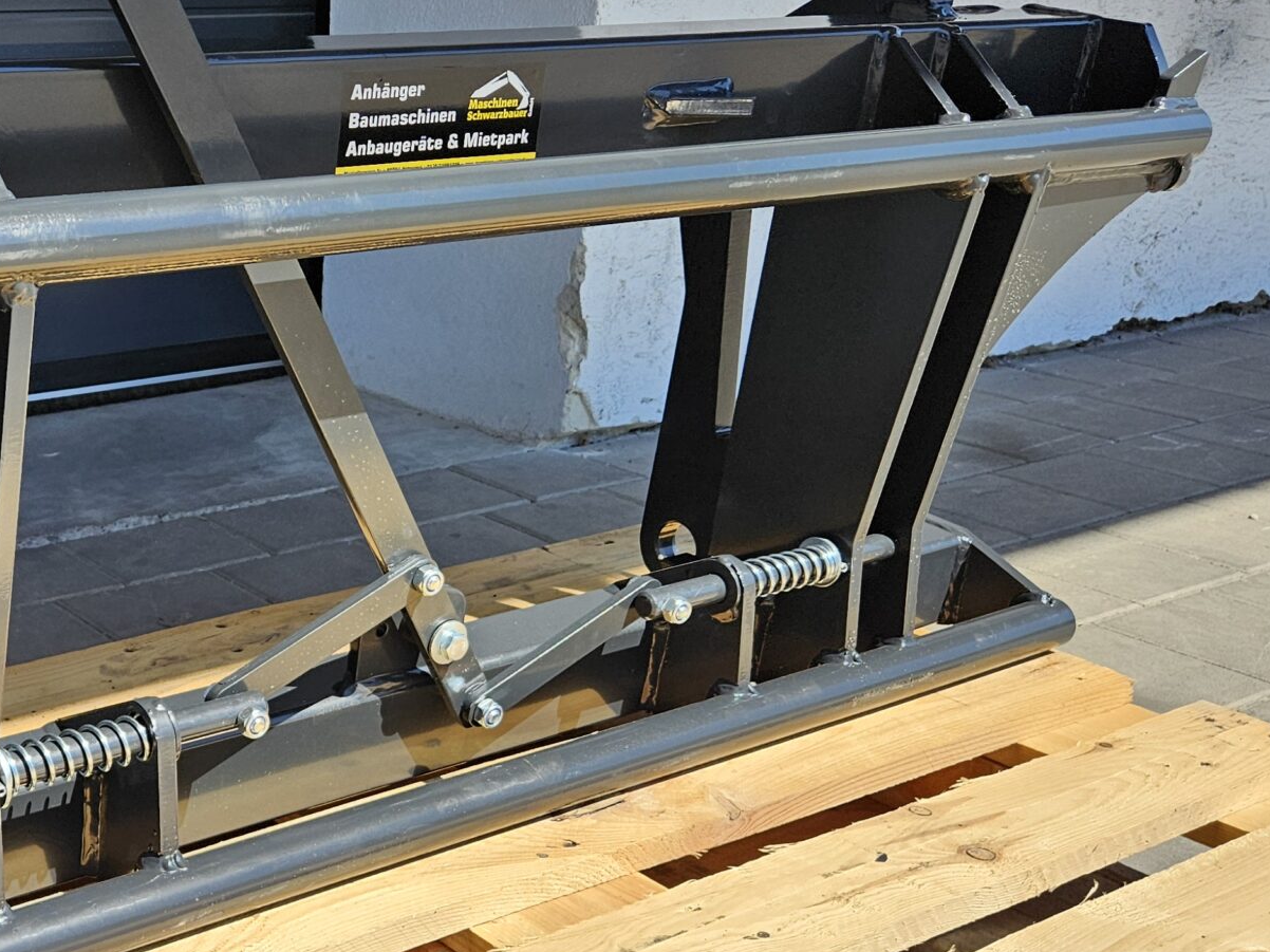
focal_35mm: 49
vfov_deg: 29.7
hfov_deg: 37.1
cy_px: 499
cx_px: 198
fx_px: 1797
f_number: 1.8
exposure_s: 1/2000
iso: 64
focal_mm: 5.4
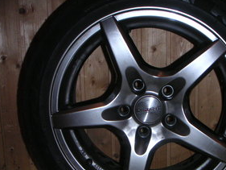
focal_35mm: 54
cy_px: 111
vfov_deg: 26.9
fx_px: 353
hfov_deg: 35.2
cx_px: 149
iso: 160
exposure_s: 1/45
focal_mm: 6
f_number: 2.8
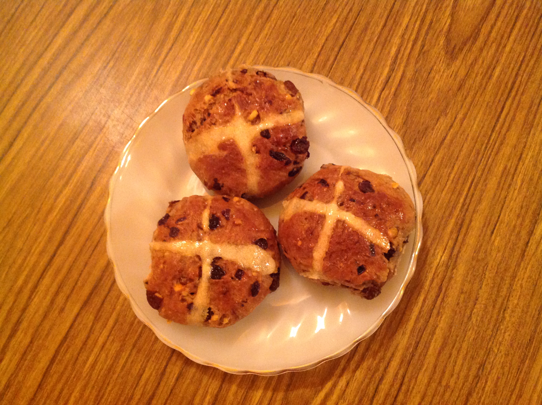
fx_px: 547
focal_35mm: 35
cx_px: 271
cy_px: 202
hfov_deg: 52.7
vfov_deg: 40.6
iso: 500
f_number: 2.4
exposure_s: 1/15
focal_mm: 4.28
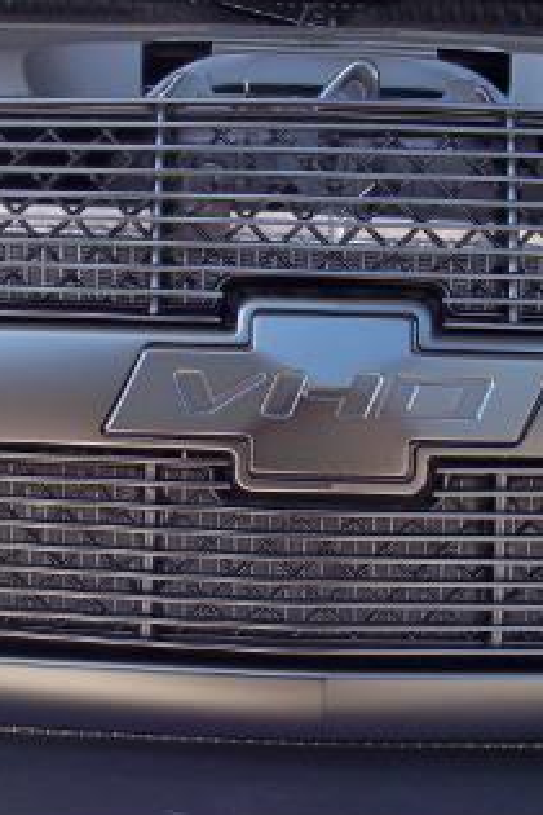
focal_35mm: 76
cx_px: 235
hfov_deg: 17.9
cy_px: 435
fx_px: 1719
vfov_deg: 26.6
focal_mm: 6.5
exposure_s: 1/50
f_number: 3.1
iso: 80
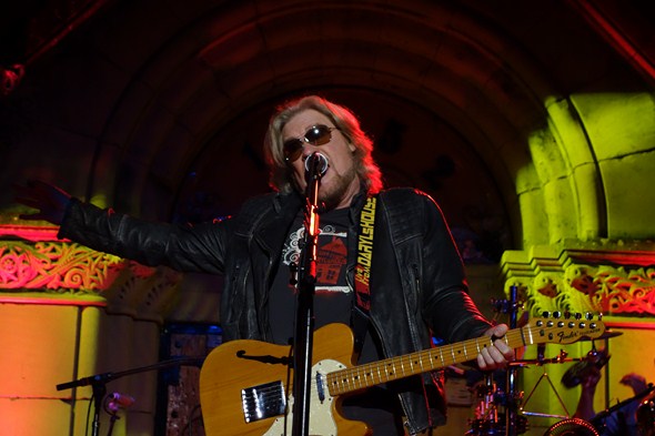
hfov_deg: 20.4
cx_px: 328
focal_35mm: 100
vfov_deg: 13.7
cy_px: 218
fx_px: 1819
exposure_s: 1/100
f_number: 4.9
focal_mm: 37.1
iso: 1600
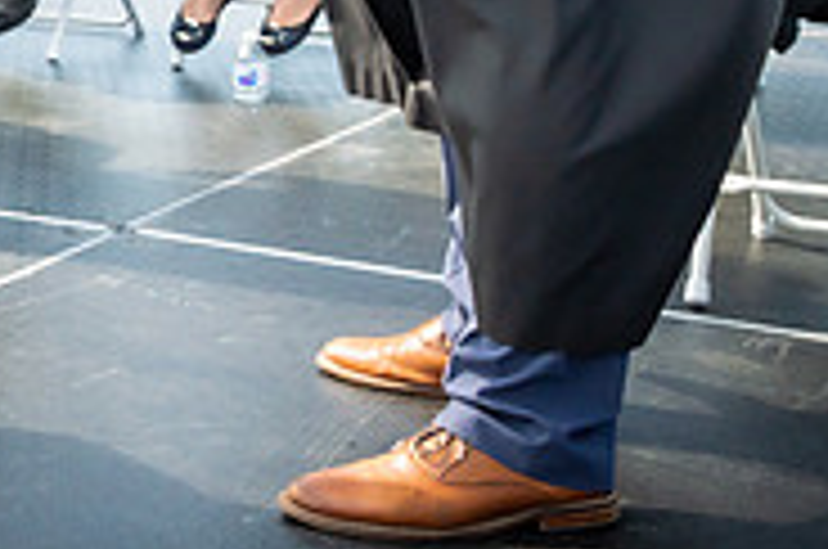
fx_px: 2158
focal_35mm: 94
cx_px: -236
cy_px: -374
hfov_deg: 20.0
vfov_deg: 13.3
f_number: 7.1
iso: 200
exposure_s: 1/500
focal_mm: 17
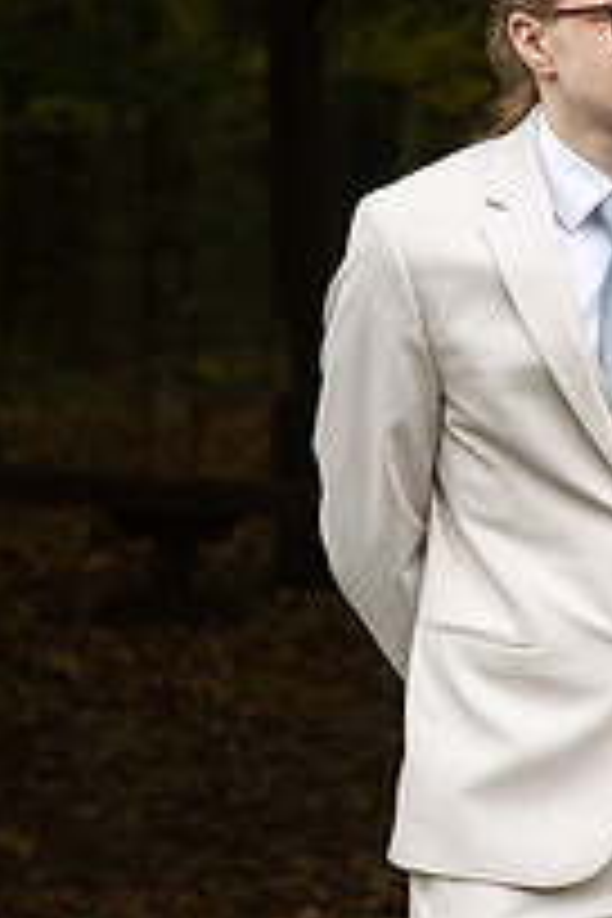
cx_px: 574
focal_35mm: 303
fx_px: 7726
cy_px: 696
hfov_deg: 4.5
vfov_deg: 6.8
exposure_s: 1/500
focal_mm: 85
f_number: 4.5
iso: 640
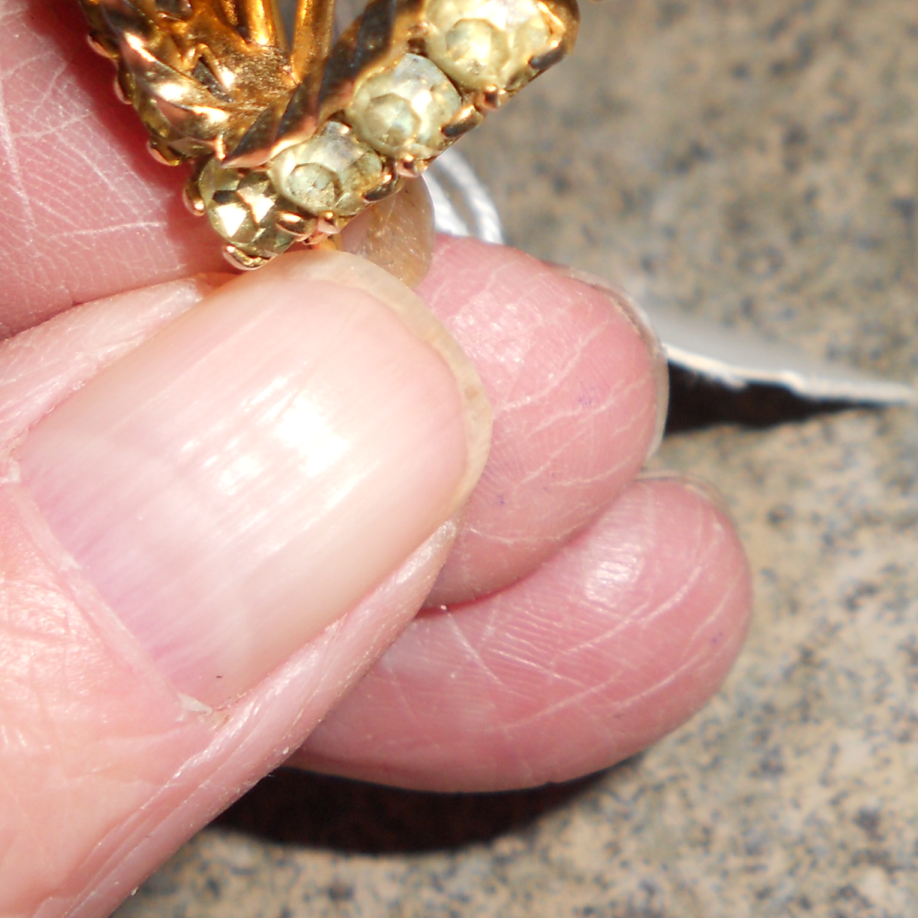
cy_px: 43
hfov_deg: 22.7
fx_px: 2220
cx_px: 840
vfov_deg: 22.6
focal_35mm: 74
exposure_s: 1/25
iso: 80
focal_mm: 5.8
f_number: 8.8
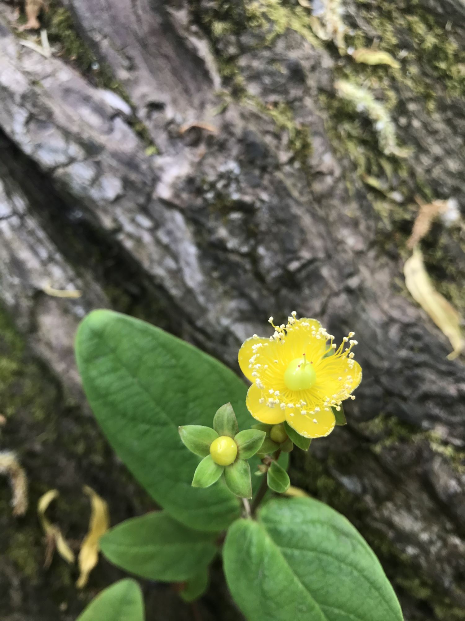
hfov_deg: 49.7
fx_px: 502
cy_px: 310
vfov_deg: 63.4
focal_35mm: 28
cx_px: 232
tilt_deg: -48.9
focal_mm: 3.99
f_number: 1.8
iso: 25
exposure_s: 1/50
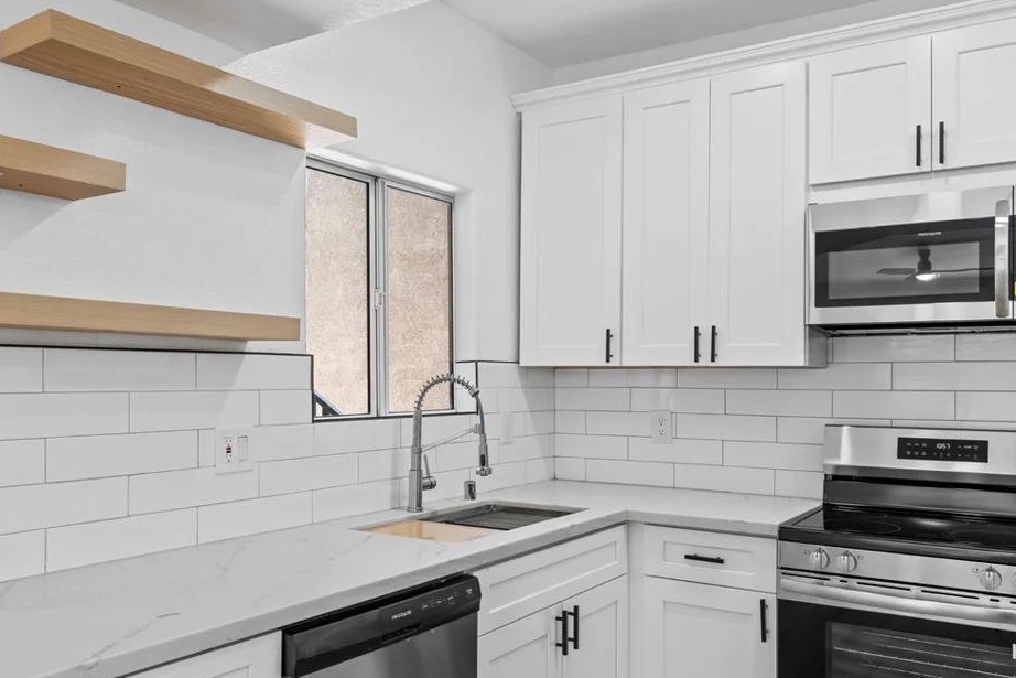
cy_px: 371
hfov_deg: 61.9
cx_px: 508
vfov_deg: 43.6
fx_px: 847
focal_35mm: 30
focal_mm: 27
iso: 400
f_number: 8
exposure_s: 1/2
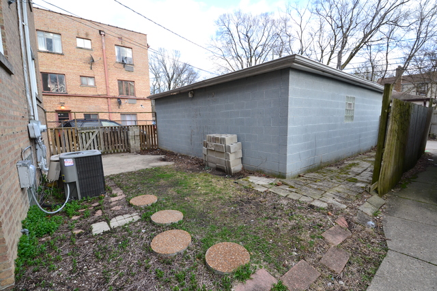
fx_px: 182
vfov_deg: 77.4
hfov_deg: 100.4
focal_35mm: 15
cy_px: 146
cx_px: 218
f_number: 9
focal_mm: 10
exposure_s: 1/160
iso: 400
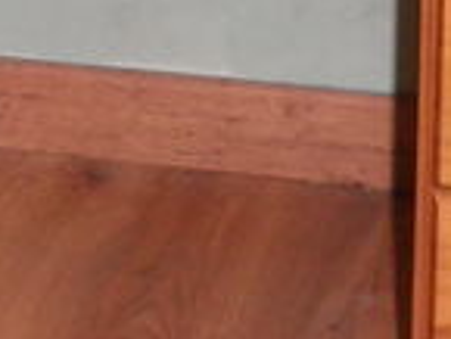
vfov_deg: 9.0
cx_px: 134
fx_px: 2152
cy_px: 19
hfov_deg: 11.9
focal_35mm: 165
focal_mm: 4.3
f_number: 3.3
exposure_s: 1/30
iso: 160
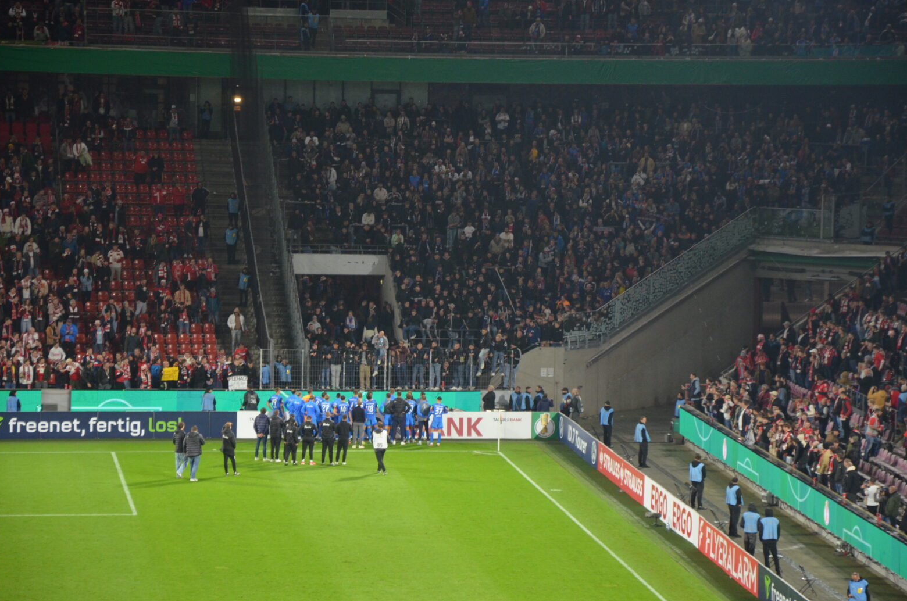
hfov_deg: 12.7
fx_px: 4062
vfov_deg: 8.5
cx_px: 460
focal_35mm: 162
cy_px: 294
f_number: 5.6
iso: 1250
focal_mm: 105
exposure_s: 1/125
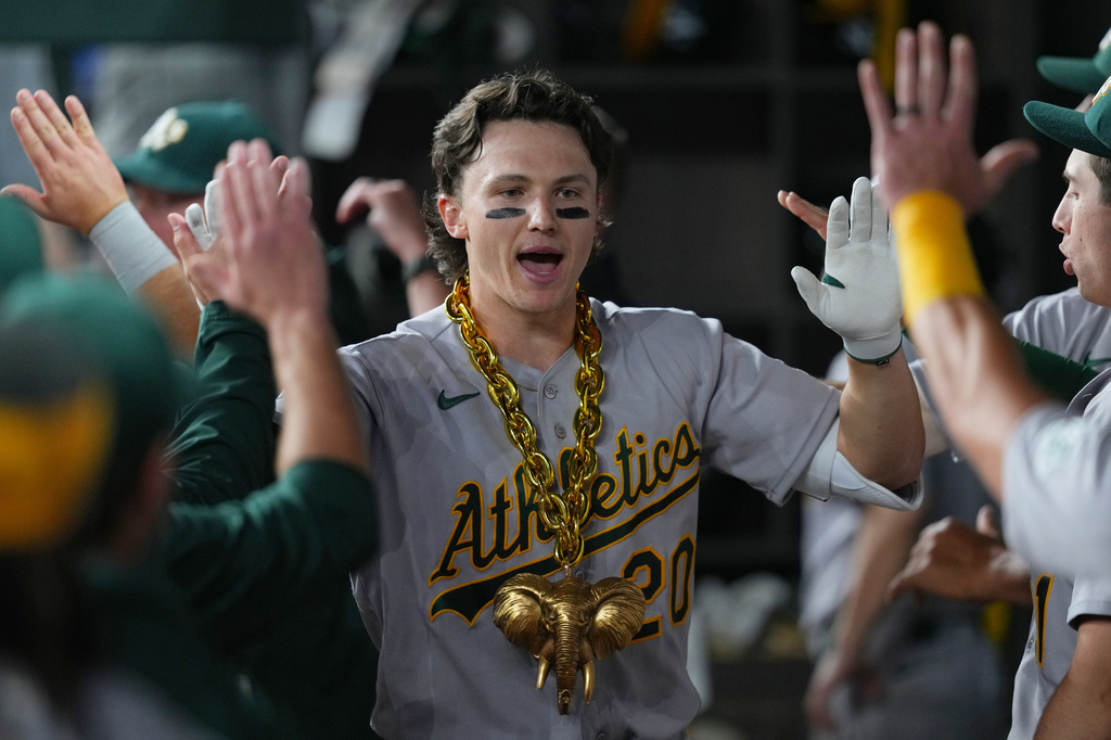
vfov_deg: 3.4
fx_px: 12340
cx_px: 556
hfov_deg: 5.2
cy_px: 370
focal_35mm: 400
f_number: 2.8
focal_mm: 400
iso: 2500
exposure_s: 1/1250
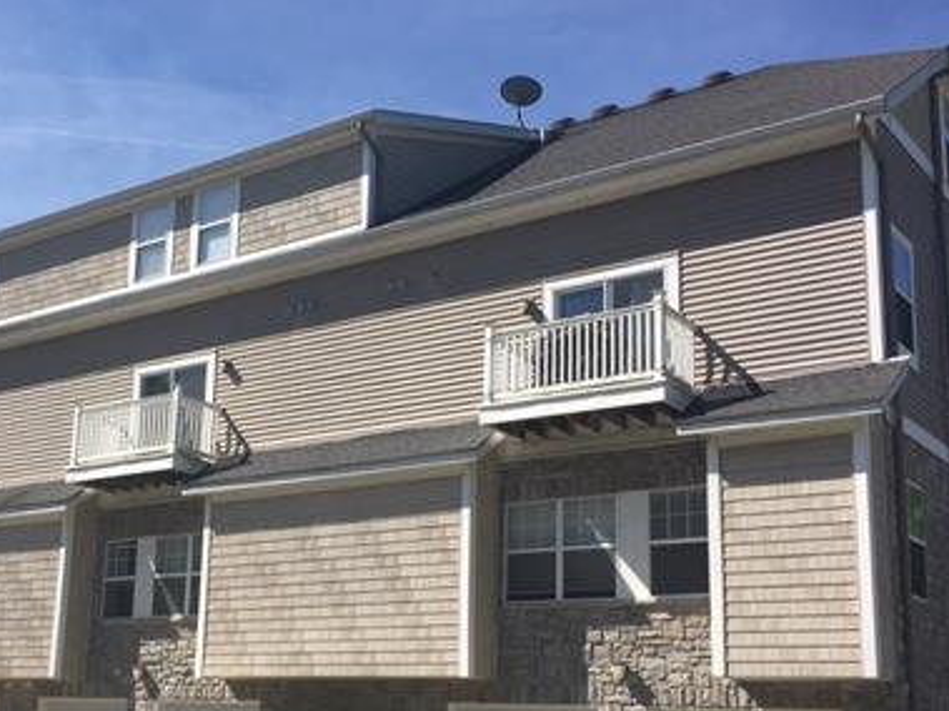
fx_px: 1343
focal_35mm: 49
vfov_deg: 29.5
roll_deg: -3.4
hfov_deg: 38.2
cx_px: 268
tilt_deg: +11.8
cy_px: 456
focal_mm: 4.15
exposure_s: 1/1923
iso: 25
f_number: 2.2
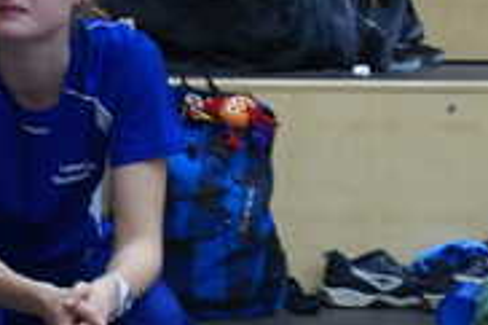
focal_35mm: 223
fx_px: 3020
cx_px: -75
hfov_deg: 9.1
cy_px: 214
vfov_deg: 6.1
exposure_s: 1/25
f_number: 5.6
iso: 800
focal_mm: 50
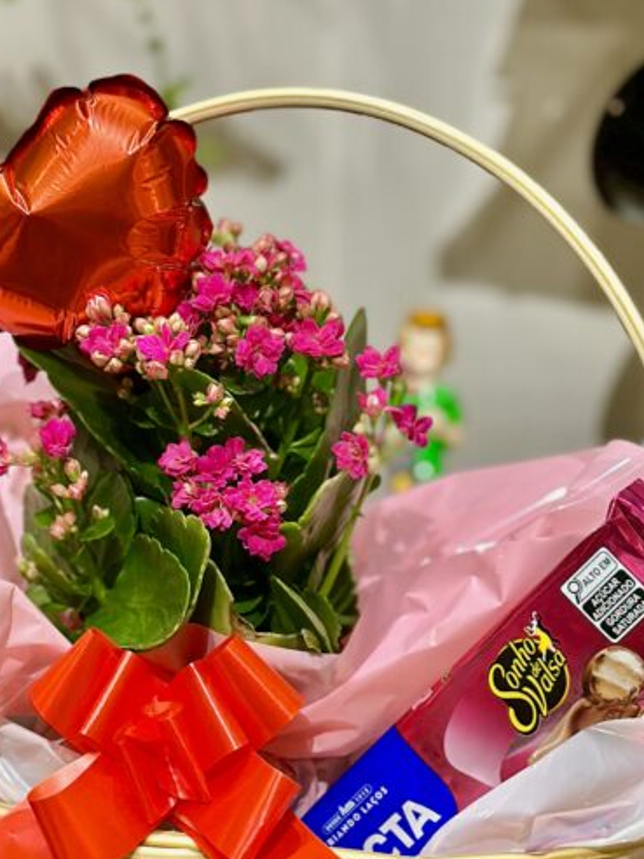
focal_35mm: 100
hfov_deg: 14.8
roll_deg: -0.6
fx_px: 2481
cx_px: 284
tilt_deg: -9.8
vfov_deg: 19.6
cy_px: 416
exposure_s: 1/60
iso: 200
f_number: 1.78
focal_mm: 6.86
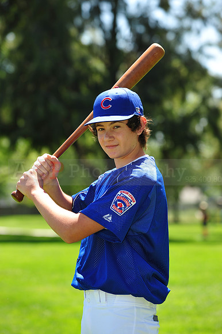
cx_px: 111
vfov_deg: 14.2
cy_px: 167
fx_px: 1343
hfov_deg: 9.5
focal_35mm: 145
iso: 200
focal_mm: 145
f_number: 5.6
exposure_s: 1/400
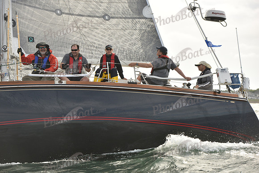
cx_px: 130
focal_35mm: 135
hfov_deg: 15.2
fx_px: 971
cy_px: 86
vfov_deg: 10.2
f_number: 6.3
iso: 320
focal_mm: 135
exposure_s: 1/1250
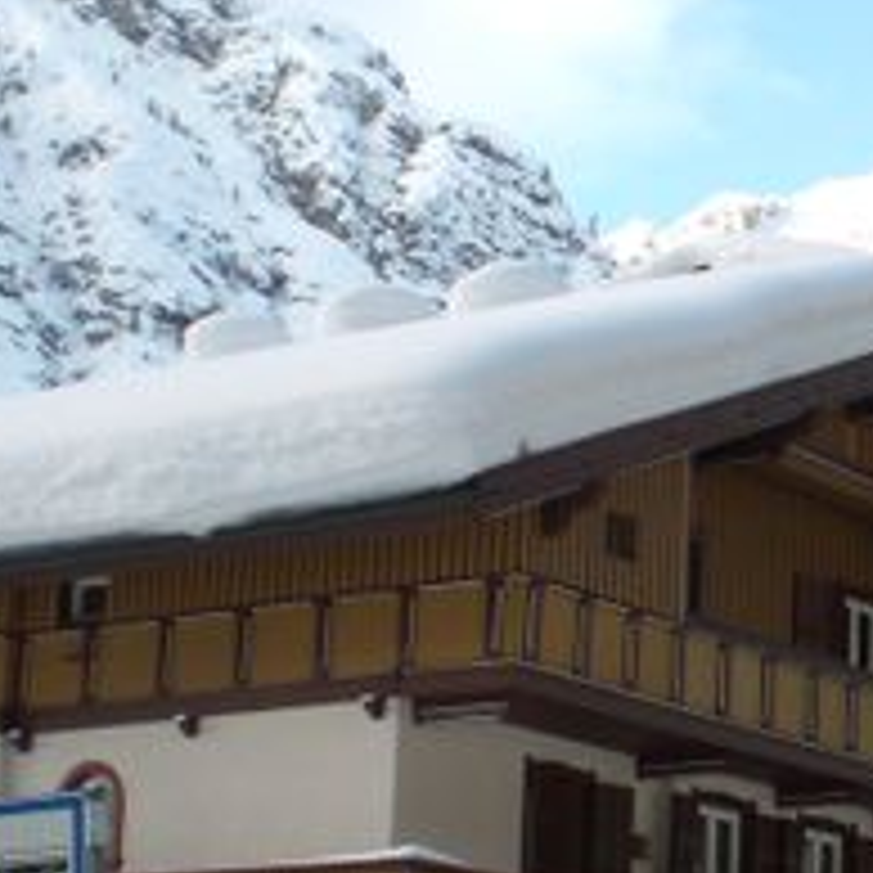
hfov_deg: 16.1
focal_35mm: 104
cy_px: 612
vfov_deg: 16.7
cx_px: 1030
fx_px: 2967
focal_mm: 6.3
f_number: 3.1
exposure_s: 1/200
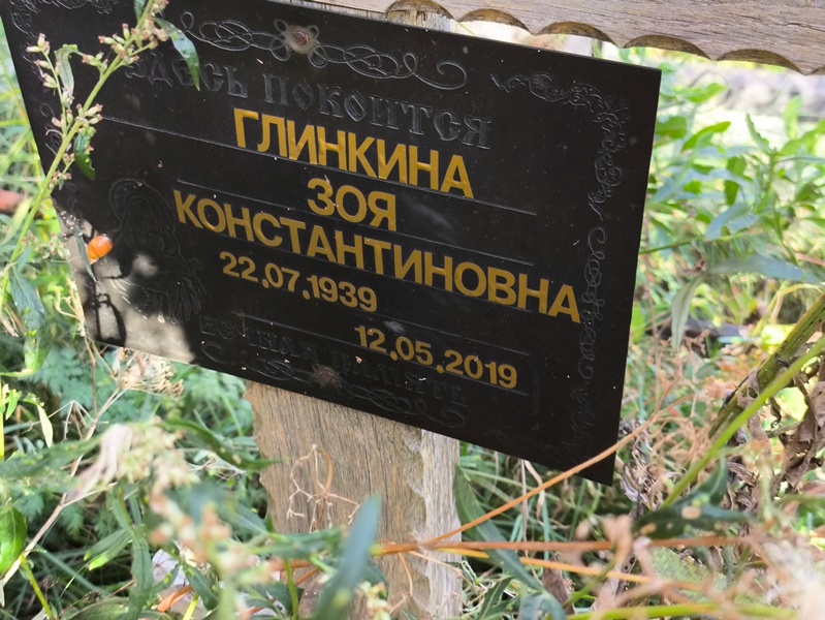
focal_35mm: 50
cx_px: 412
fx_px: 1192
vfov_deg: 29.1
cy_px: 310
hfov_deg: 38.2
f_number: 1.7
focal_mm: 4.71
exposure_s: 1/100
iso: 64
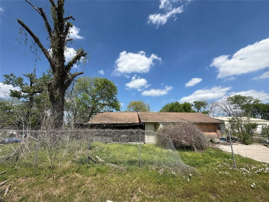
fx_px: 109
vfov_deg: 85.7
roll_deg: +0.0
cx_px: 134
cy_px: 101
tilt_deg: +14.0
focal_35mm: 14
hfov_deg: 102.1
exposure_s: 1/2506
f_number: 2.2
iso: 50
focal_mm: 2.22
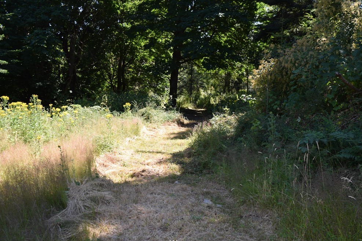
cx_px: 187
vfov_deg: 40.0
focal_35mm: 33
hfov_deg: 57.2
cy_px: 126
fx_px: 332
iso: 100
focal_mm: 20
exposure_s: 1/125
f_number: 5.6
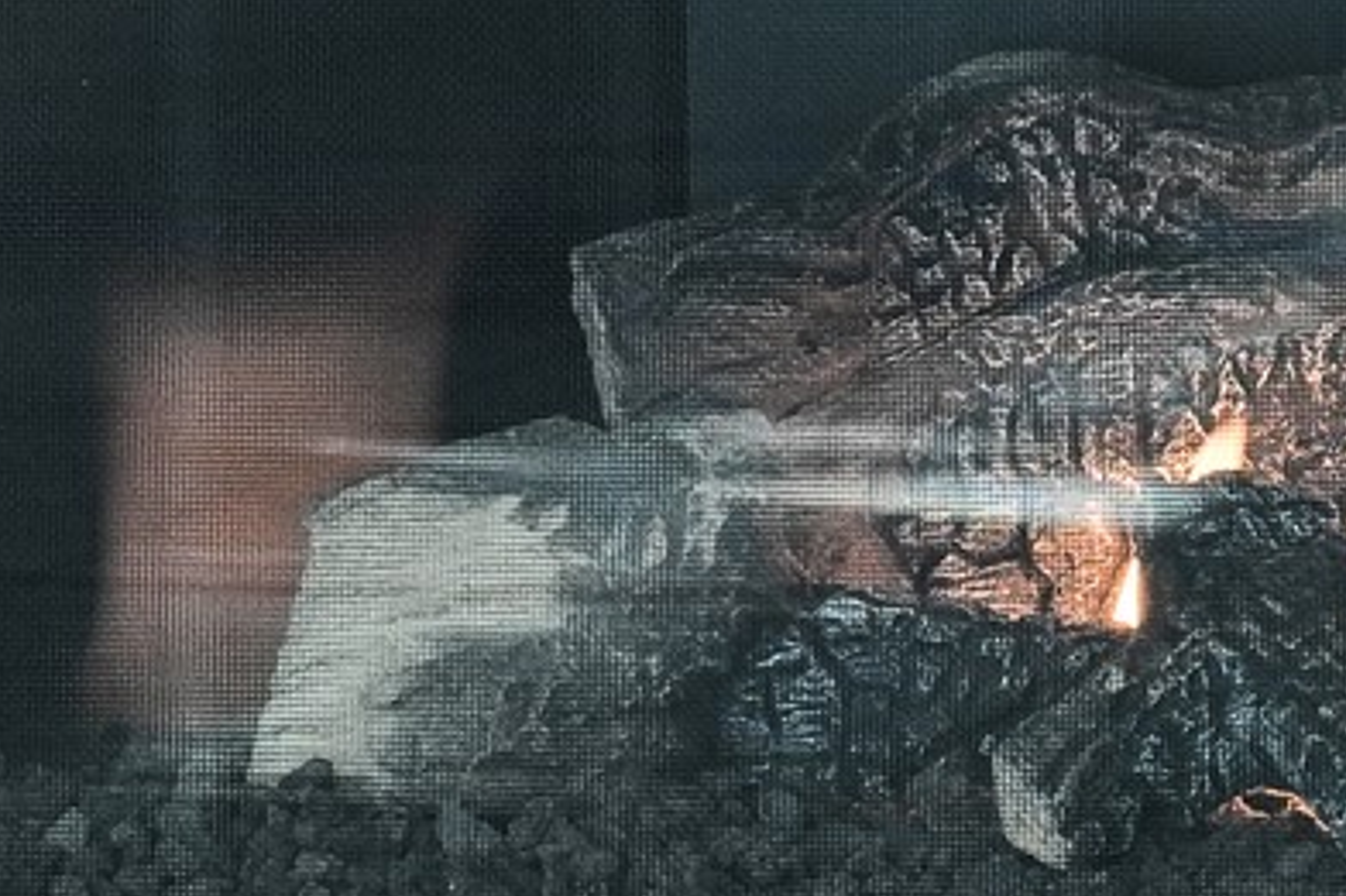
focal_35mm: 416
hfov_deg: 5.0
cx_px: 927
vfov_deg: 3.3
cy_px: 525
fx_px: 15546
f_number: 5
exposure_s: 1/80
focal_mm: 75
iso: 400
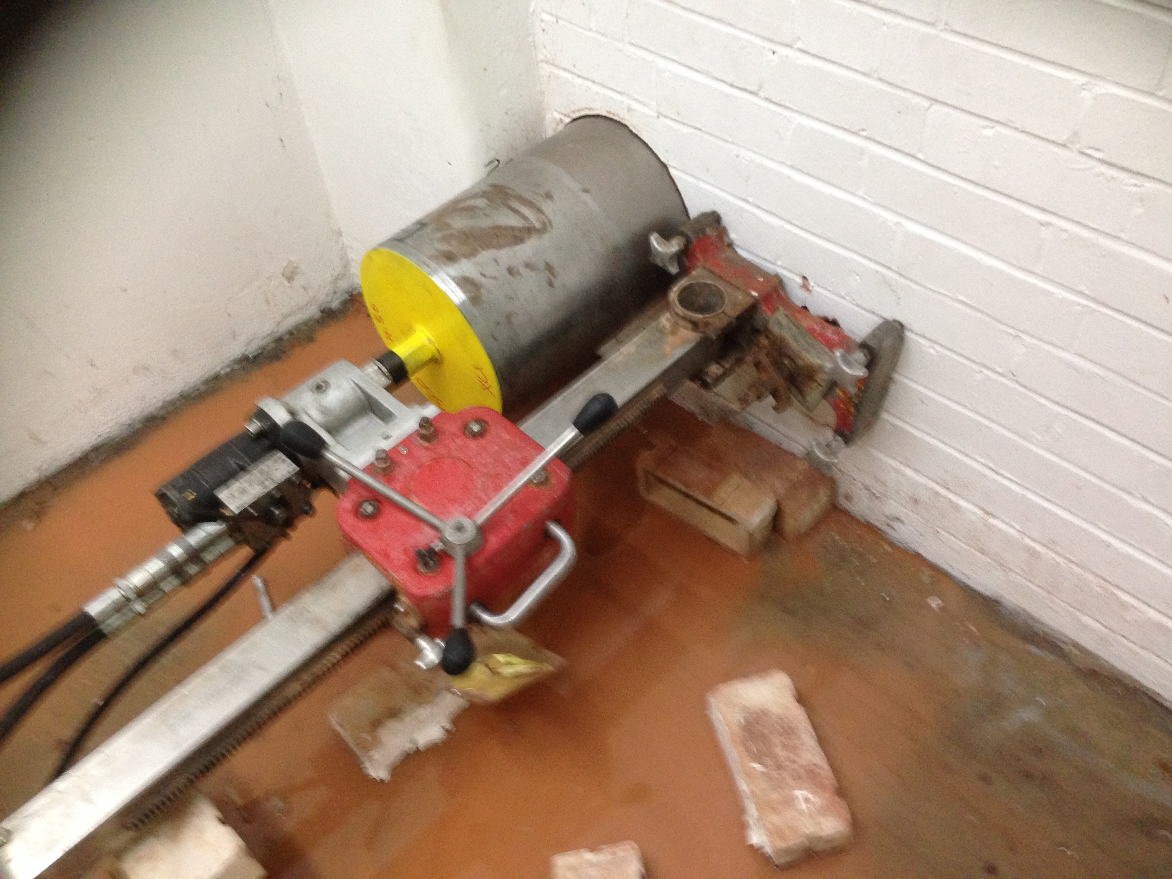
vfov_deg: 42.9
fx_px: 1117
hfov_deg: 55.4
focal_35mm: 33
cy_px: 440
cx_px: 586
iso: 250
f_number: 2.4
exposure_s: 1/20
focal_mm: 4.12
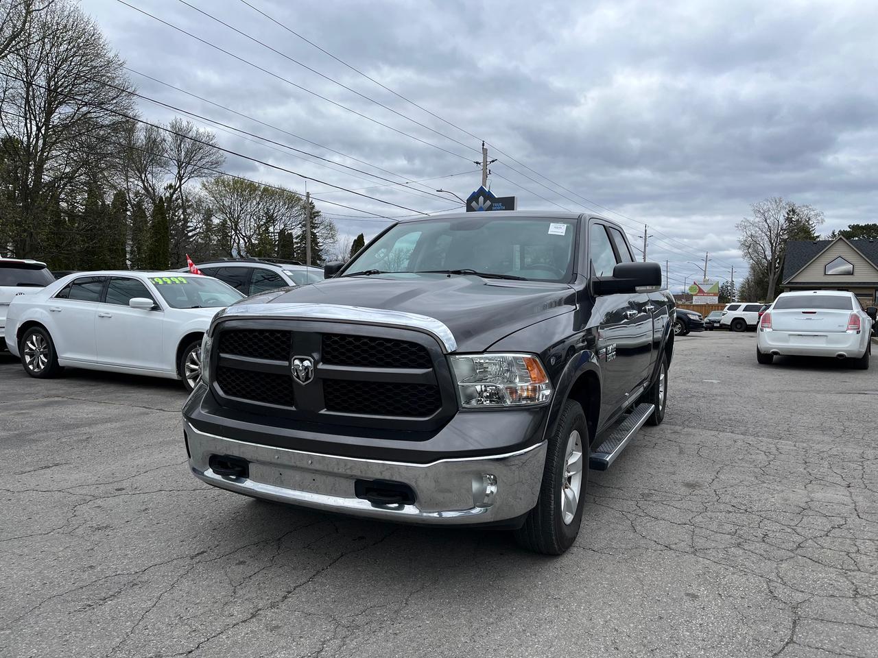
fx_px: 659
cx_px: 439
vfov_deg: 53.1
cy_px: 329
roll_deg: -2.0
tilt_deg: -2.5
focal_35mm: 26
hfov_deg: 67.3
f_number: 1.6
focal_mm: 5.1
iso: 50
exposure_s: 1/2632
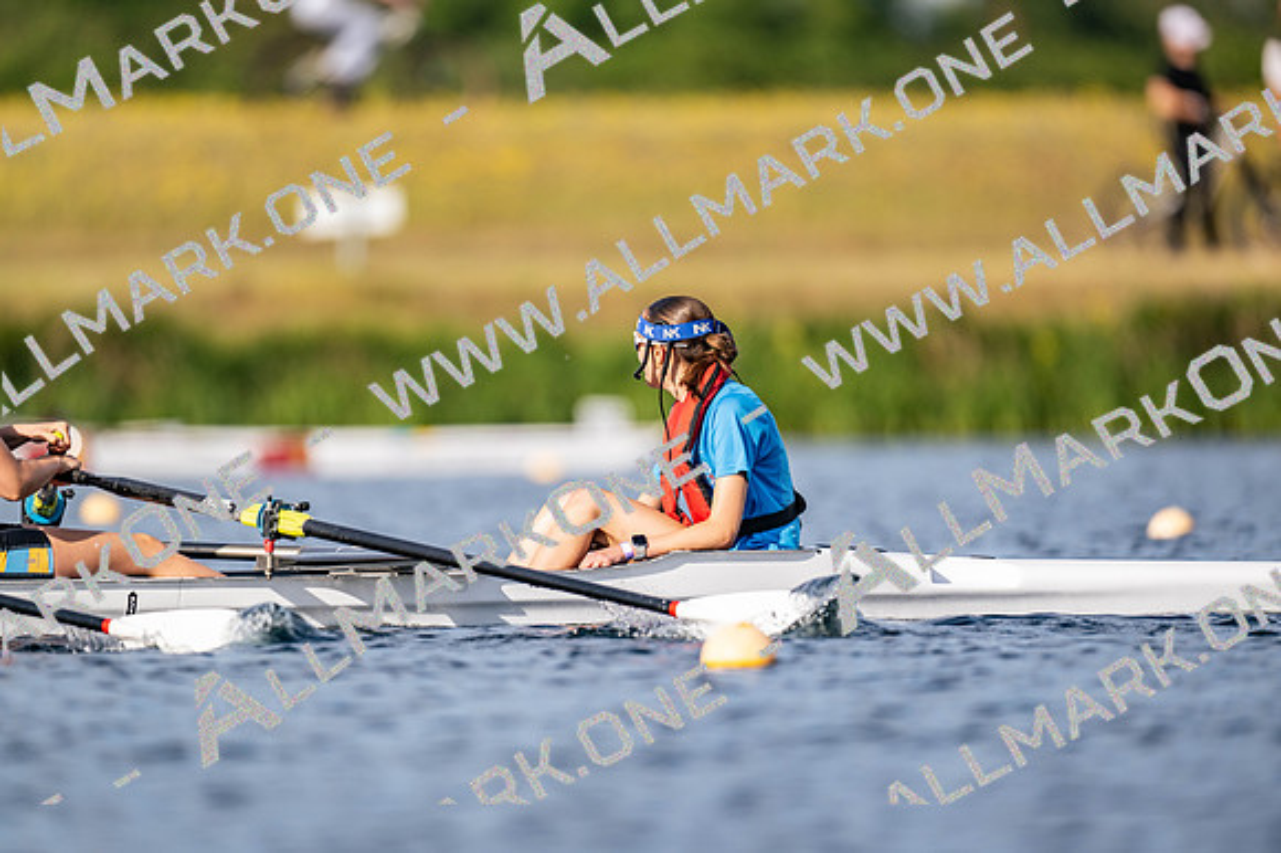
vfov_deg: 2.3
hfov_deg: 3.4
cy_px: 426
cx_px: 640
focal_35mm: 600
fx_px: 21342
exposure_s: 1/2500
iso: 220
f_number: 4
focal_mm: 600
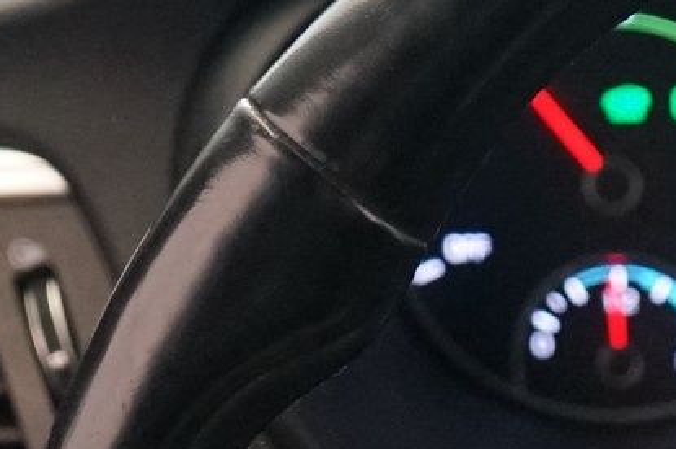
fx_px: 3734
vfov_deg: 6.9
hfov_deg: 10.2
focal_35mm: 199
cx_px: 772
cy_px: 484
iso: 3200
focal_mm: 33
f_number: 4
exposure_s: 1/160
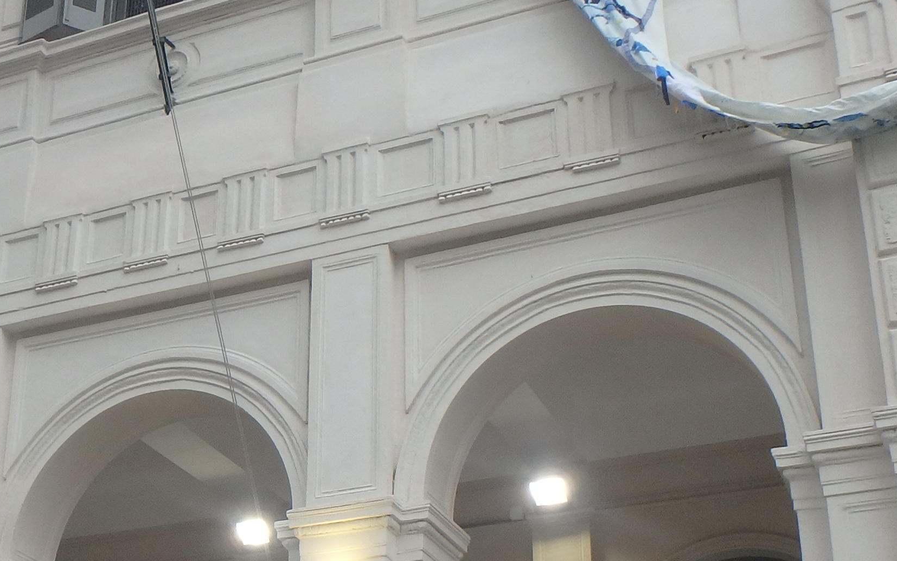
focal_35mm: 62
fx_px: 1516
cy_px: 500
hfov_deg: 32.7
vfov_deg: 20.6
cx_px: 304
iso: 125
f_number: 3.5
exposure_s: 1/125
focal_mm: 3.7
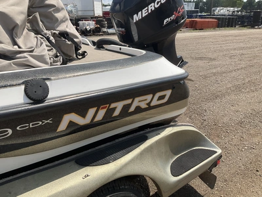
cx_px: 131
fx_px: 219
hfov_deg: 61.7
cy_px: 98
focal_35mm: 29
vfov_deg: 48.2
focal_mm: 3
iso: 25
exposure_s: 1/1912
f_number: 1.8
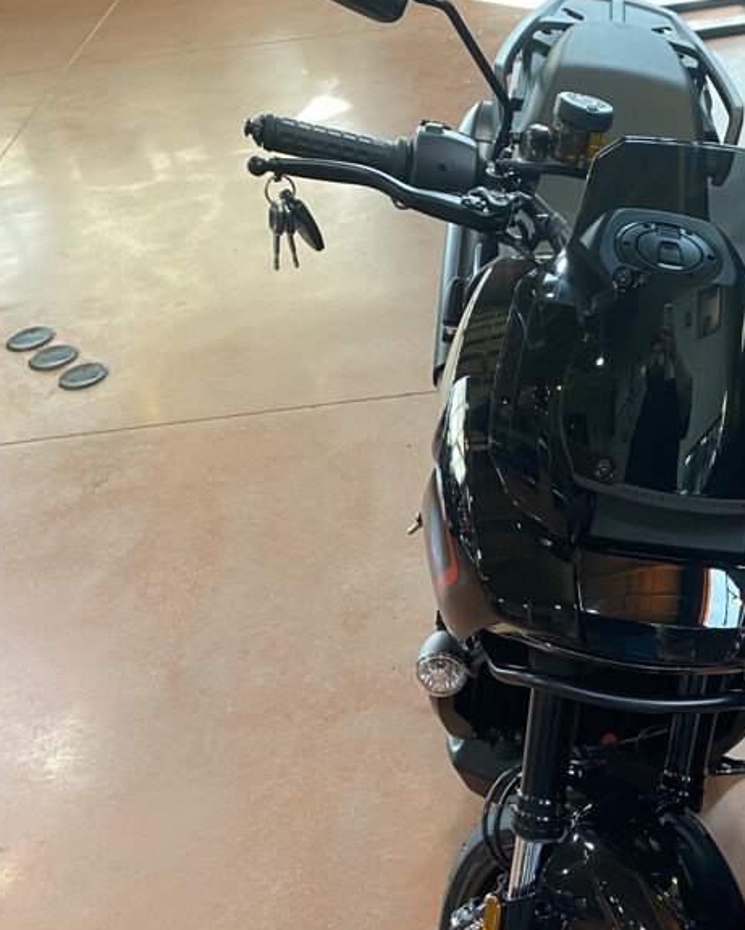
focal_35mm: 47
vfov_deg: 38.5
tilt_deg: -41.8
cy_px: 697
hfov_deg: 31.1
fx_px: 1295
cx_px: 625
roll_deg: +9.0
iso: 100
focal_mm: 4.25
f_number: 1.8
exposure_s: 1/60
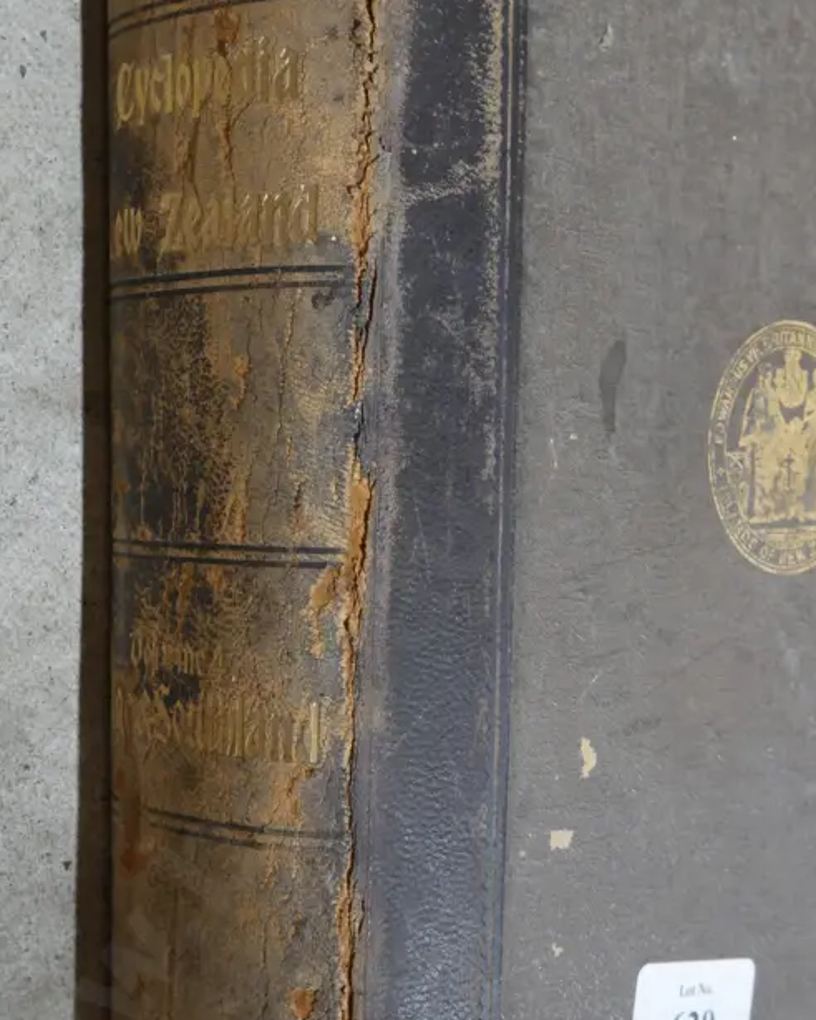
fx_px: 1962
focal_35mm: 65
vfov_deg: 29.1
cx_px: 465
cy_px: 527
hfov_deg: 23.5
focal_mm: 20
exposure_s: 1/60
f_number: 5.6
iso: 800
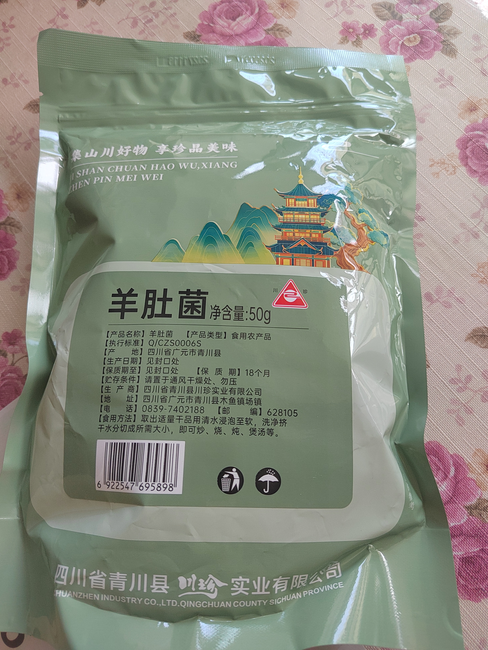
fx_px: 432
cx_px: 244
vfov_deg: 73.9
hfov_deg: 58.9
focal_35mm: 23
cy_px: 325
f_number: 1.9
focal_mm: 5.52
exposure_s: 1/100
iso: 1503
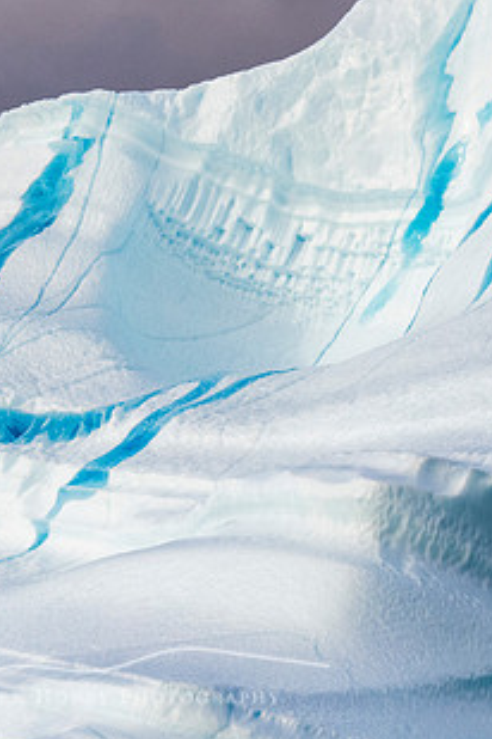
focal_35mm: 296
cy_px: 253
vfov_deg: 7.0
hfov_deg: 4.6
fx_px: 6068
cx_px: 373
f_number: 14
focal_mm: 110
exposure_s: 1/500
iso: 1600
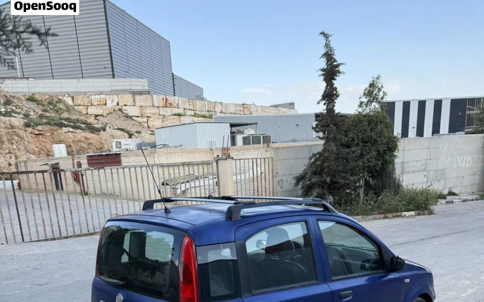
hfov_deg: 56.7
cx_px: 242
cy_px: 293
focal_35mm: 34
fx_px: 448
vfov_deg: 34.4
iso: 100
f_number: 1.78
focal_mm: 6.76
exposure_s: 1/1361
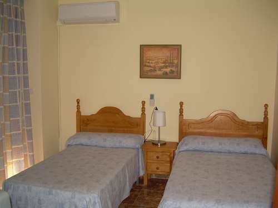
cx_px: 139
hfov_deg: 49.0
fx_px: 305
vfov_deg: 37.7
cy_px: 104
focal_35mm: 38
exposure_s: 1/60
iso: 84
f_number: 2.8
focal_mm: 6.3
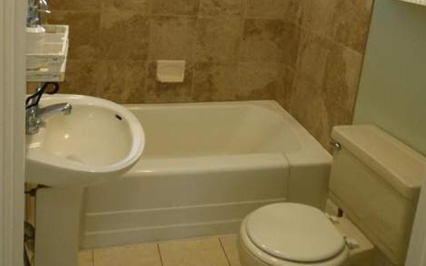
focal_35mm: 36
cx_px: 211
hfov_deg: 54.0
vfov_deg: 33.2
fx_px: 418
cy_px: 20
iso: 400
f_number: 3.2
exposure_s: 1/30
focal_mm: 4.5
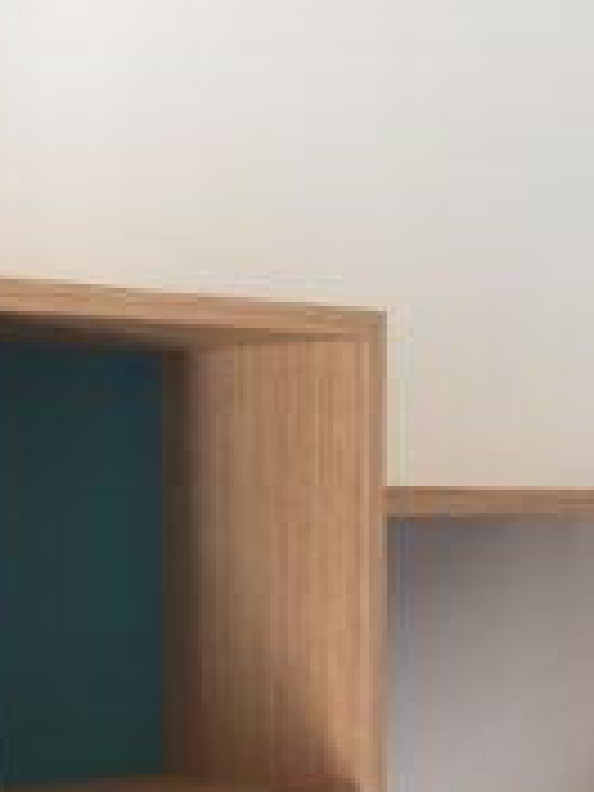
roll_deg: +0.0
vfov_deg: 18.7
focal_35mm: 99
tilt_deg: -9.1
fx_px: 2265
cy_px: 972
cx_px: 382
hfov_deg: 14.9
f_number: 2.2
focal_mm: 4.15
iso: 32
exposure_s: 1/50
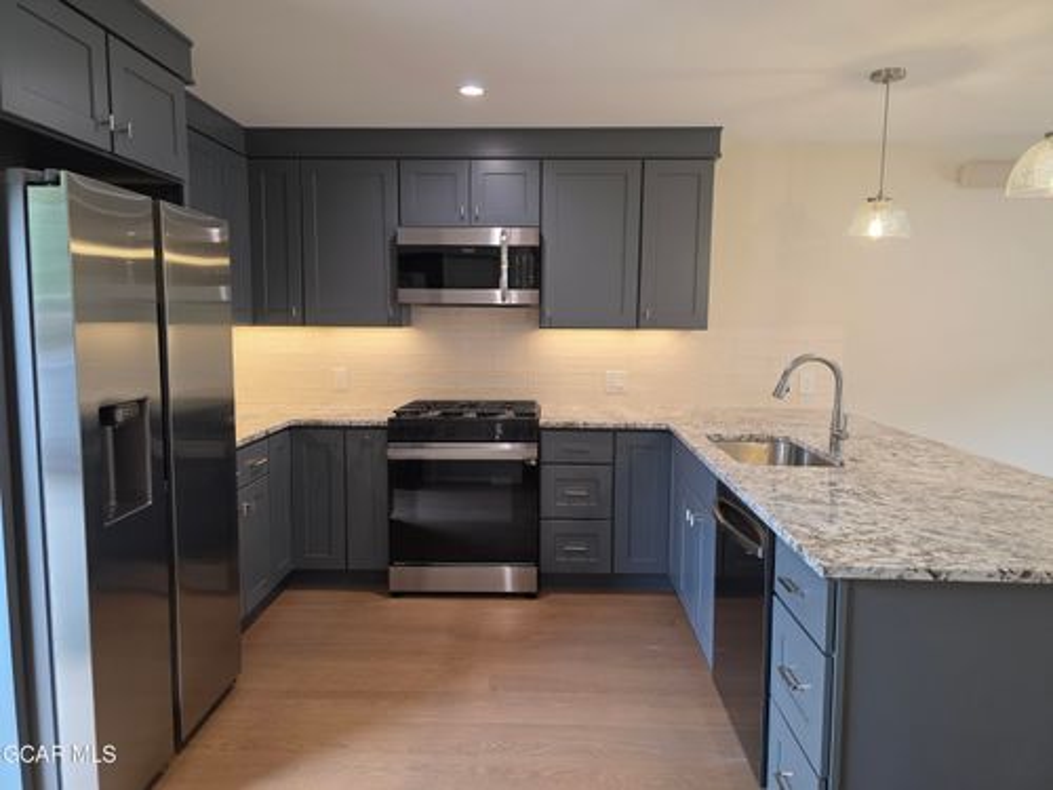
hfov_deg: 73.9
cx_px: 526
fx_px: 700
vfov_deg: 58.9
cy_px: 395
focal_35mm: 23
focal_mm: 6.3
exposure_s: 1/120
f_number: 1.7
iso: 200
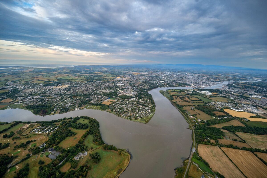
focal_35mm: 14
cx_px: 134
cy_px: 89
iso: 800
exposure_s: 1/250
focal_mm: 14
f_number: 5
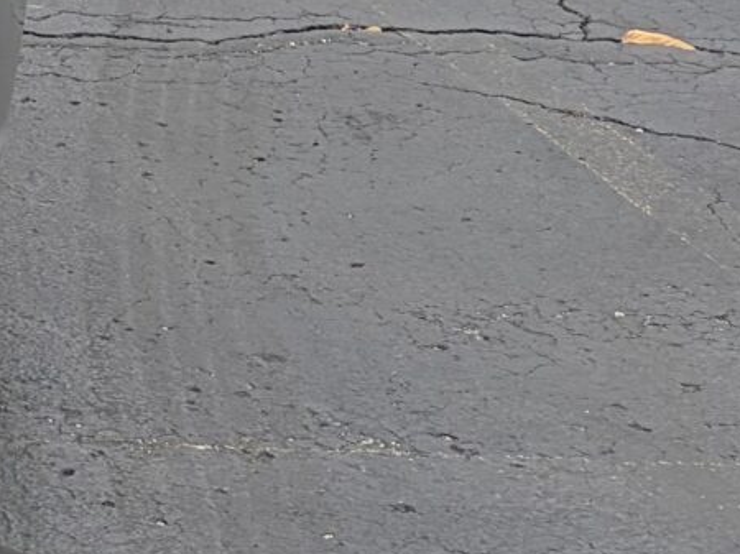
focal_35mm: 148
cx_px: -753
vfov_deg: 9.7
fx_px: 3162
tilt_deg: -11.2
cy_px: -252
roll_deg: +0.5
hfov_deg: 11.9
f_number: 1.6
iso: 50
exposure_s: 1/1799
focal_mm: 5.96
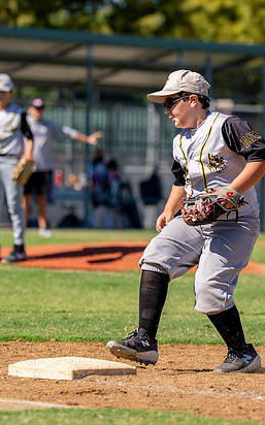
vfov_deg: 7.5
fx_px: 3228
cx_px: 215
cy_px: 175
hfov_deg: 4.7
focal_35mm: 279
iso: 125
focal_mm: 138
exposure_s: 1/3200
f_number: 2.8
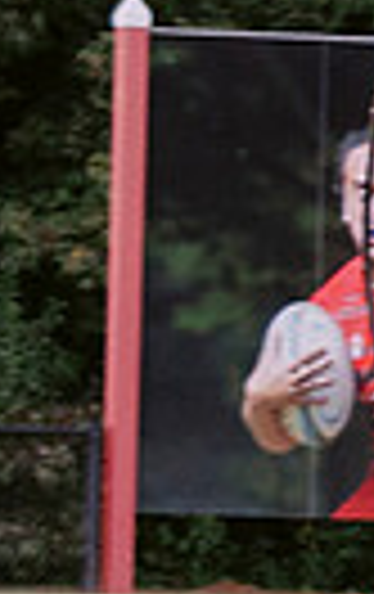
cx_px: 1591
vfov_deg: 2.0
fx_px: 17196
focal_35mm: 1059
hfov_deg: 1.2
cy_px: 874
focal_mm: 90
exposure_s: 1/200
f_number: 4
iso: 640
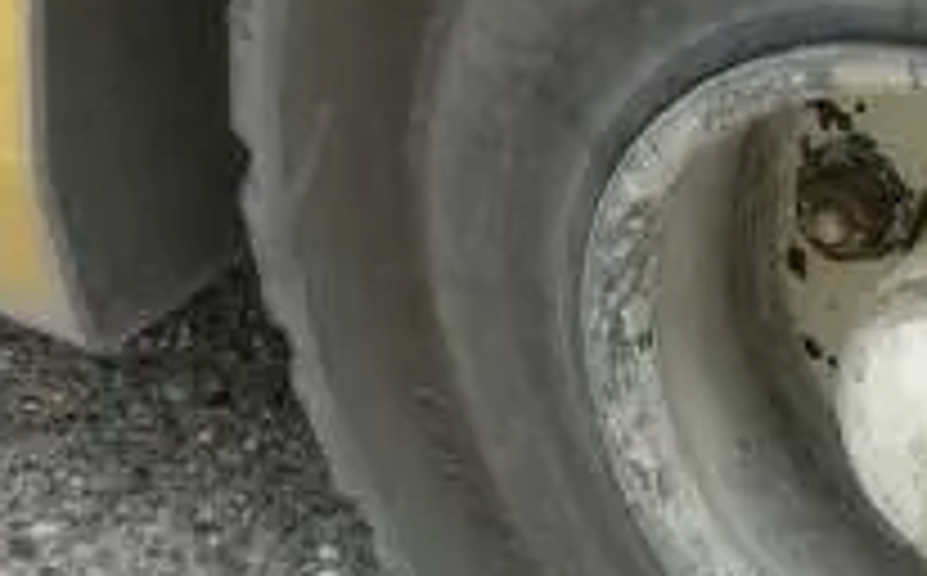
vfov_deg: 13.1
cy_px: 436
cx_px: 950
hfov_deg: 20.3
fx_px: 2497
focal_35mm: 99
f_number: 3.3
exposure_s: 1/250
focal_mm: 4.3
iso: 80
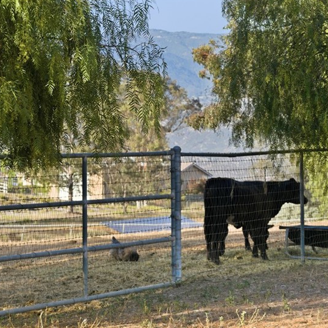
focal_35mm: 113
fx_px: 1211
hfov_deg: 15.4
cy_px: 127
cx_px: 138
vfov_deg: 15.4
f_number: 6.3
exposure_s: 1/100
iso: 80
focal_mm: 70
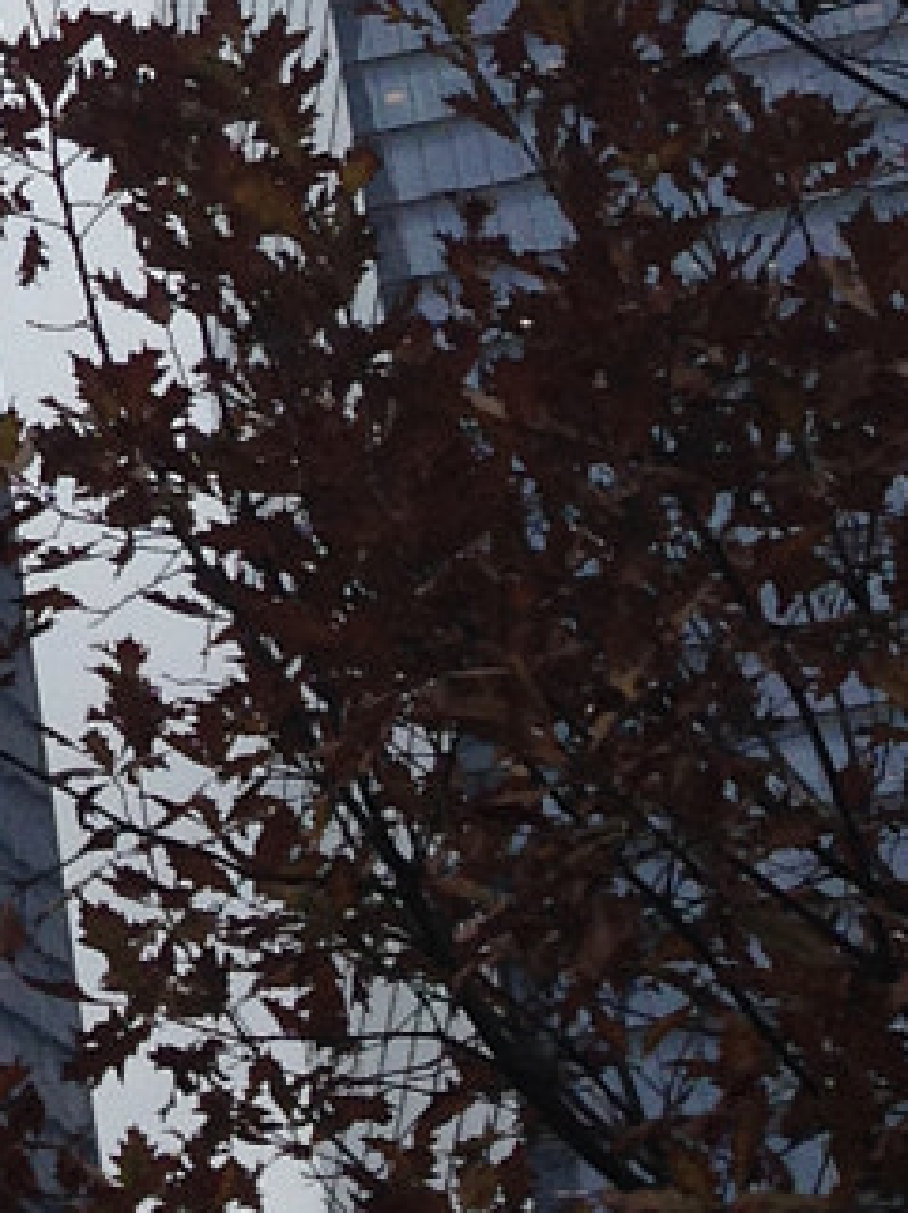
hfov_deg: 8.6
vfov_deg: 11.1
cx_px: -889
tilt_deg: +48.2
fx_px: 5743
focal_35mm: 164
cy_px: -1096
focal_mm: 4.12
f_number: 2.4
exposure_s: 1/669
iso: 50
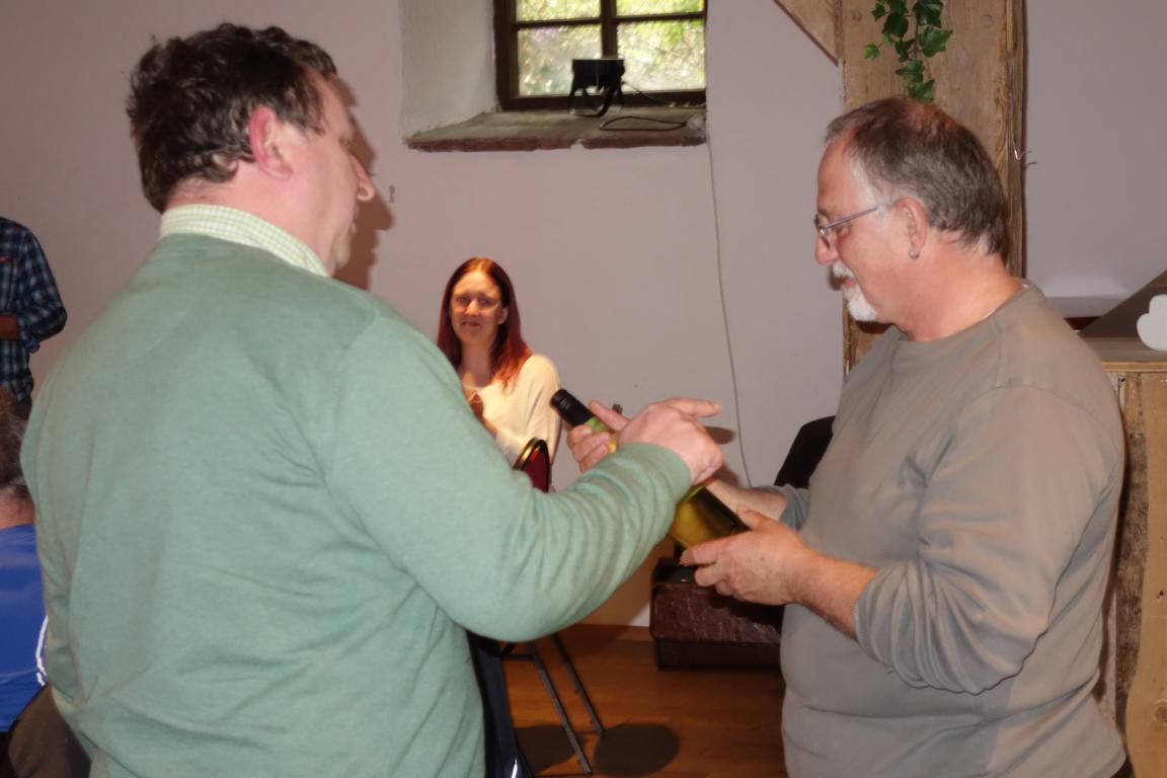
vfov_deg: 18.9
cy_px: 389
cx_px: 584
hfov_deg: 28.1
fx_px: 2334
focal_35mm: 72
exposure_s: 1/30
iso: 800
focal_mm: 26.57
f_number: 4
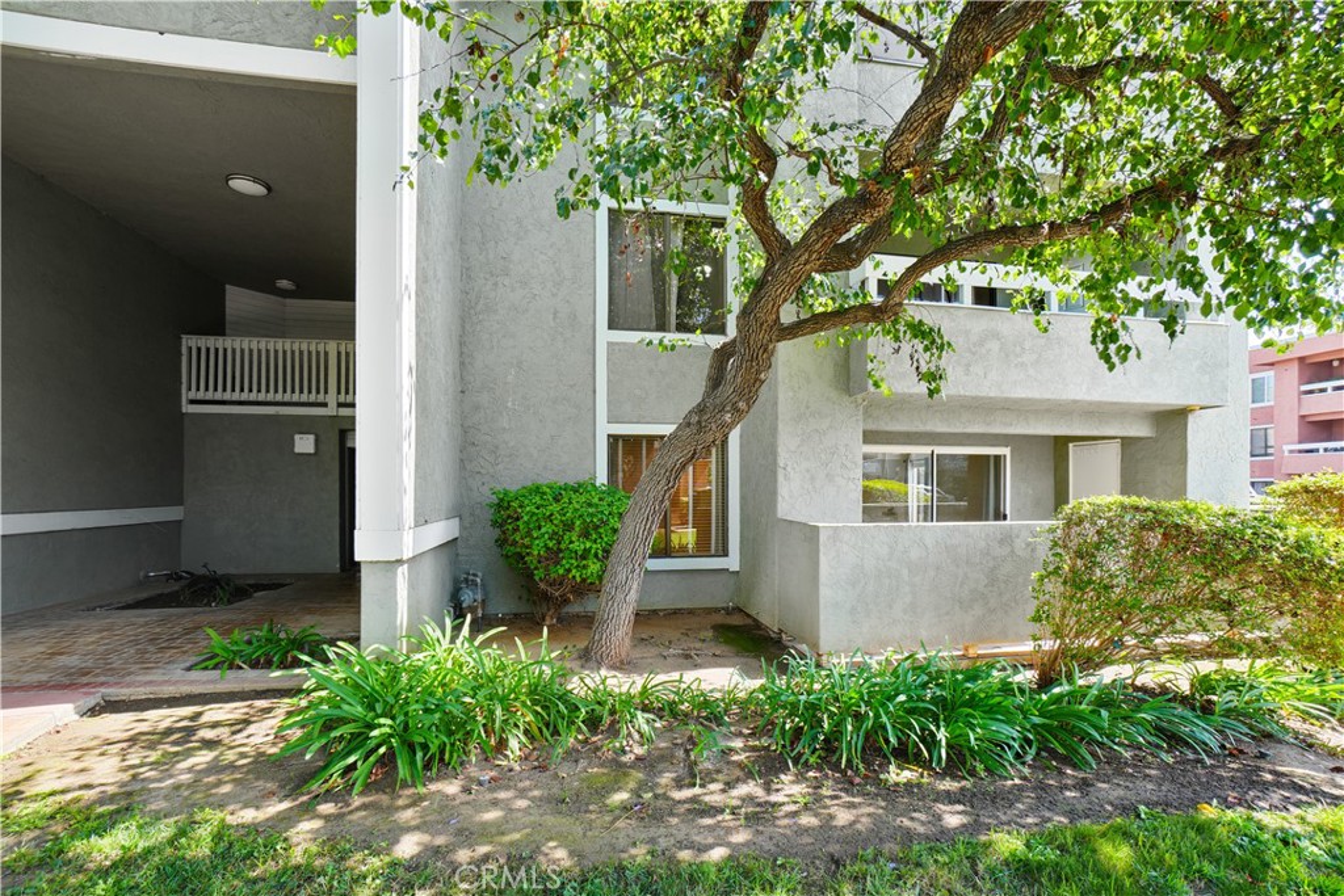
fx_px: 560
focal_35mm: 15
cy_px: 448
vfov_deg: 77.3
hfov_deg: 100.4
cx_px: 672
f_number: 8
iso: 100
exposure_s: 1/50
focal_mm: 10
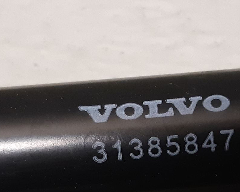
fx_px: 462
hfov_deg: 28.9
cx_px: 160
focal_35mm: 65
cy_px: 142
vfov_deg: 23.3
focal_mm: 3.93
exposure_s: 1/50
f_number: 1.7
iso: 250
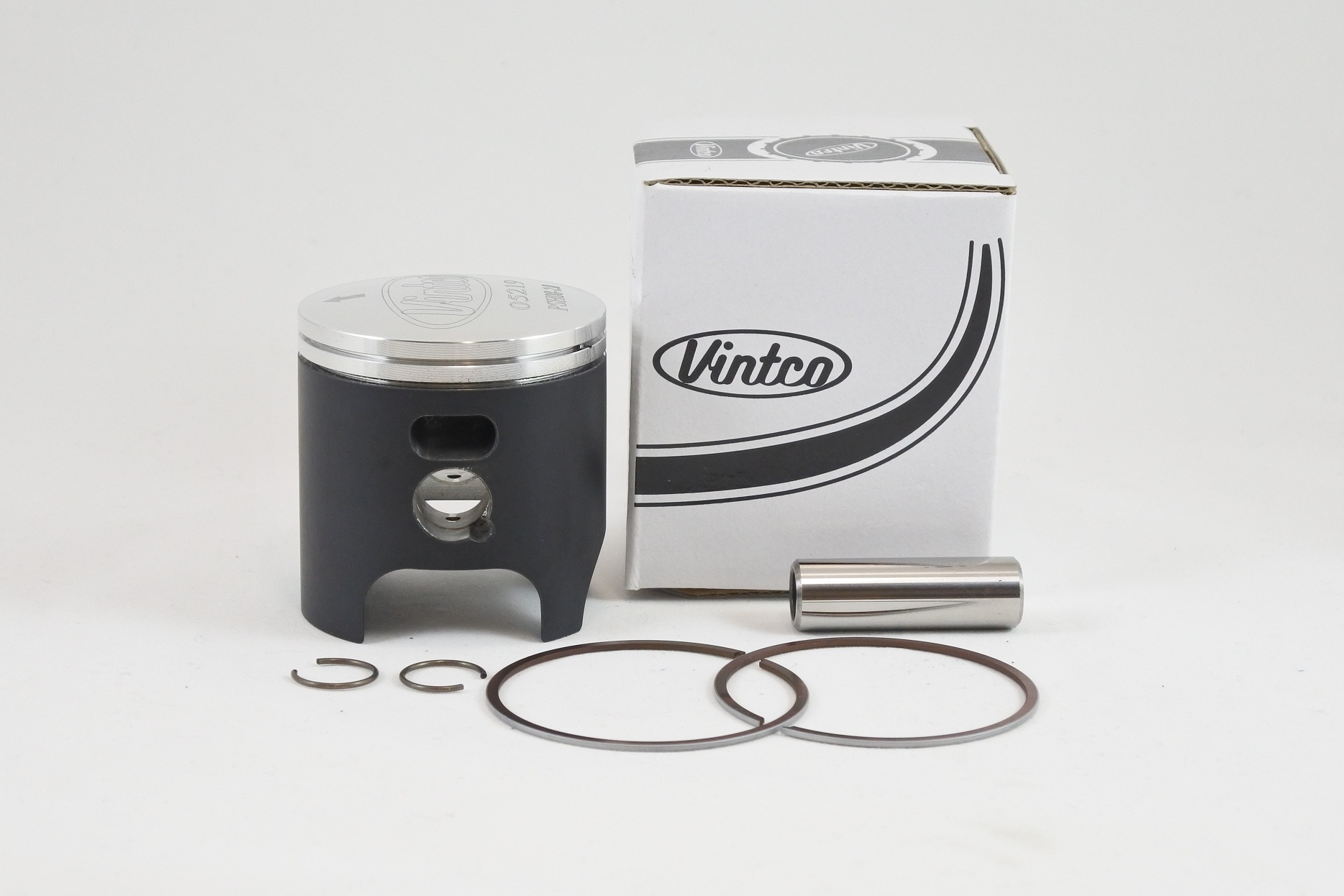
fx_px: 2278
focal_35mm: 61
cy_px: 448
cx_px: 672
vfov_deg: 22.3
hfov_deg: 32.9
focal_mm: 22.7
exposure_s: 1/125
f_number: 5
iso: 560
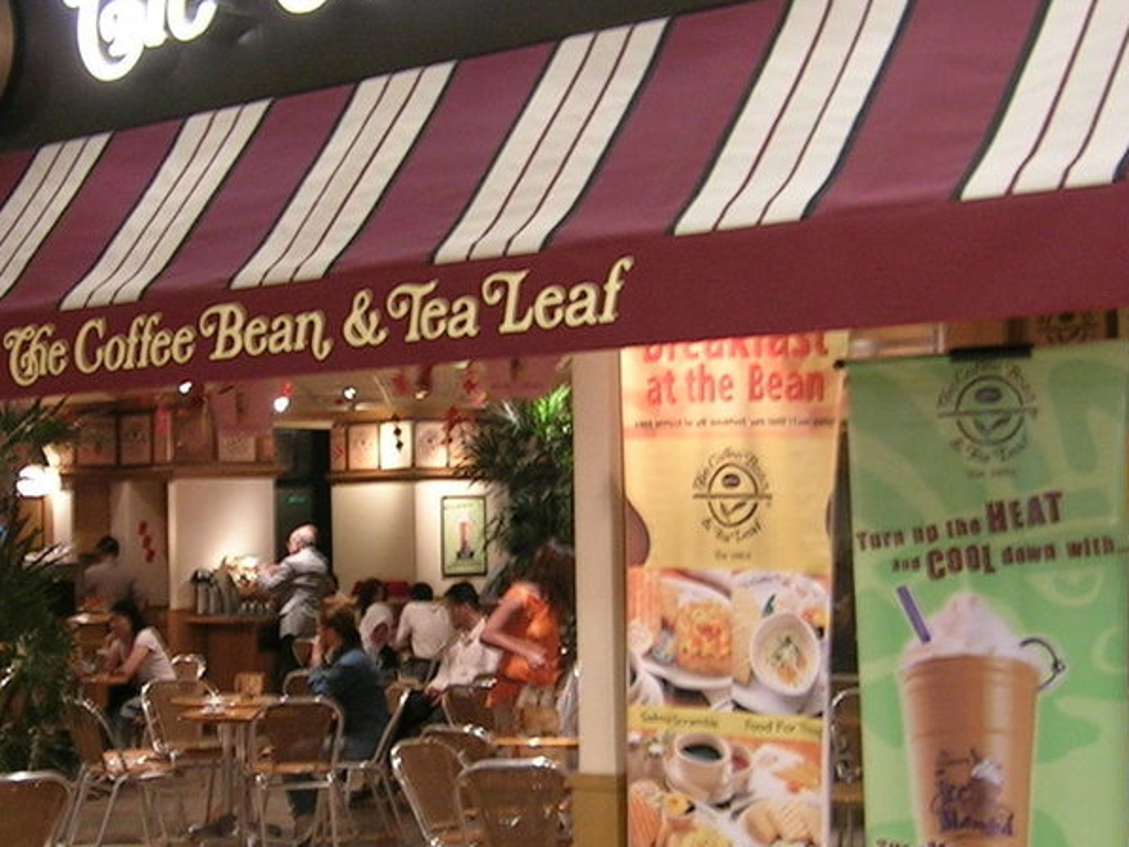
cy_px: 535
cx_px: 405
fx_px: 2447
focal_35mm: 75
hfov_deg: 25.9
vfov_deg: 19.6
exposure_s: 1/3.9
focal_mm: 5.4
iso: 50
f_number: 2.8
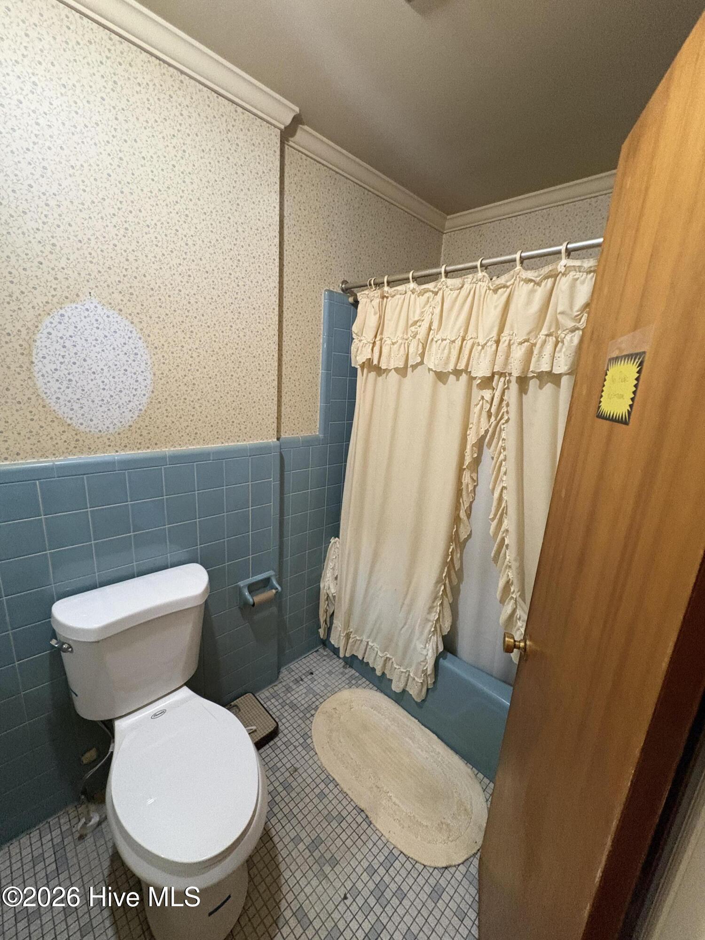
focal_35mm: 14
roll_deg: -3.9
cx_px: 352
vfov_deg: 102.1
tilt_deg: -12.4
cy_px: 470
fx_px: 380
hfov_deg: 85.7
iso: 640
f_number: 2.2
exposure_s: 1/60
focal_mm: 2.22
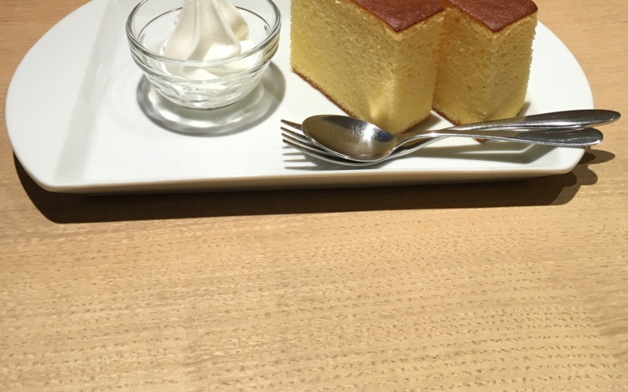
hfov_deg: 47.2
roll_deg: -0.4
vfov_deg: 28.6
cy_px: 0
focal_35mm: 42
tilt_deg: -32.2
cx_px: 313
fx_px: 719
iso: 25
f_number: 2.2
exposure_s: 1/40
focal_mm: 4.15
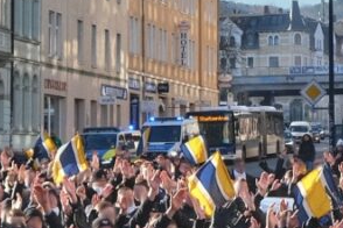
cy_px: 27
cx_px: 321
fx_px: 1658
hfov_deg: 11.7
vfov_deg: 7.9
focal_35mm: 174
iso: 400
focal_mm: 21.4
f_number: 5.6
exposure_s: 1/500
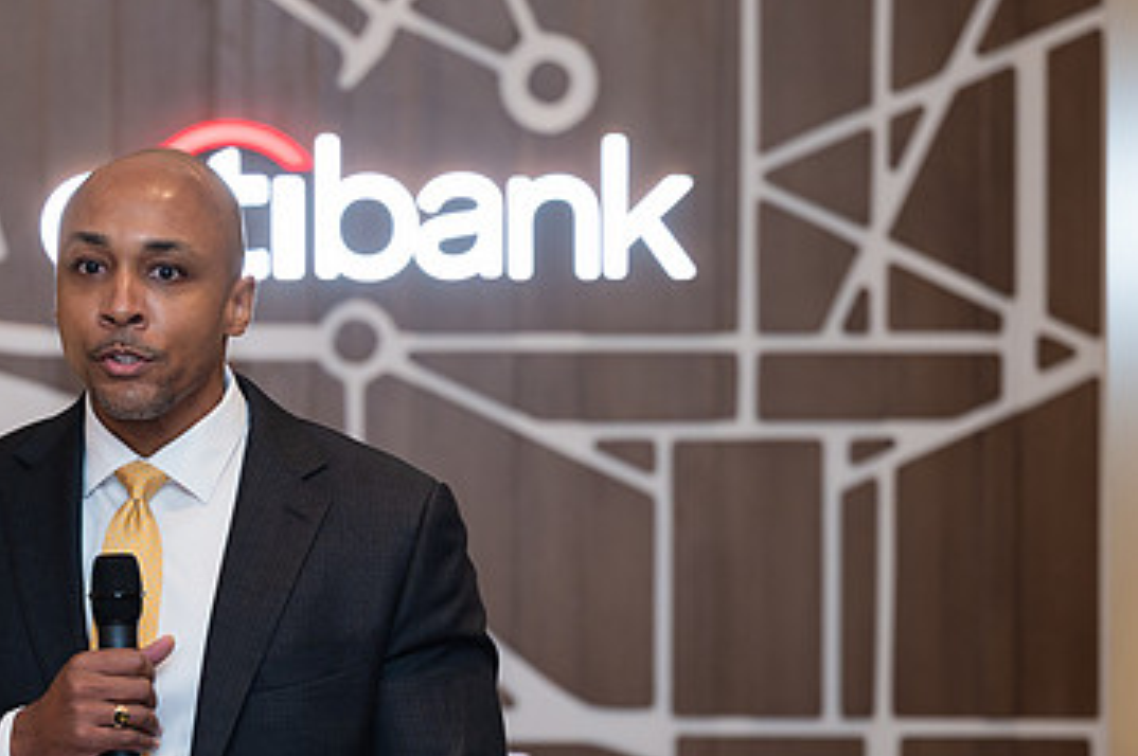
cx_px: 327
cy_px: 528
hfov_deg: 12.5
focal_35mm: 164
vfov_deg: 8.3
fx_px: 5179
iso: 400
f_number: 3.2
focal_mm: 96
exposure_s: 1/160
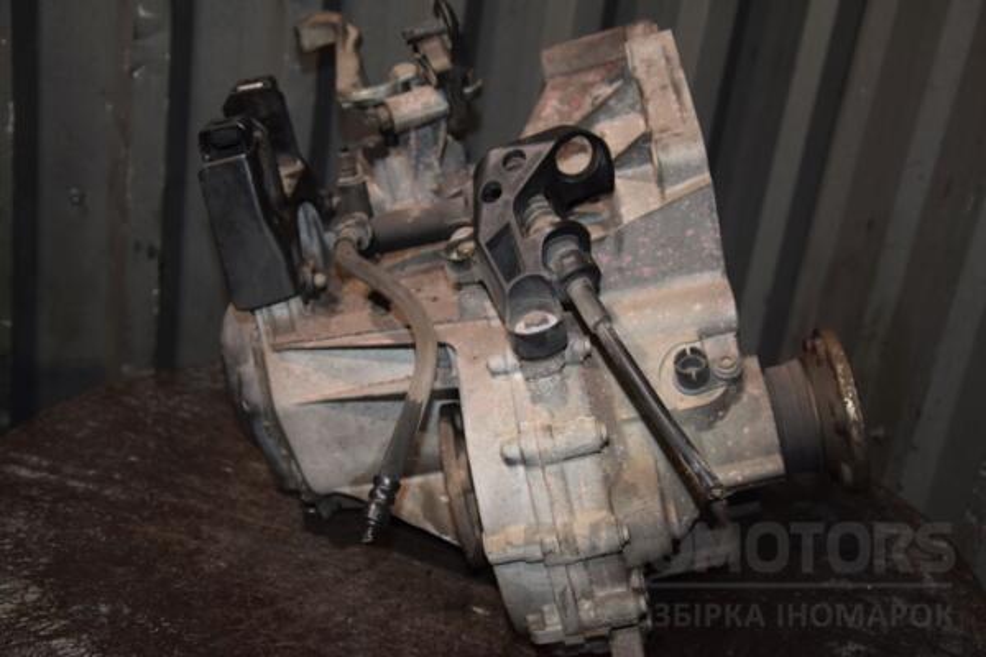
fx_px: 1397
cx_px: 493
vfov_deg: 26.5
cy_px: 328
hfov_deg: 38.9
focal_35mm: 51
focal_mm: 34
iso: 800
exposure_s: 1/60
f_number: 5
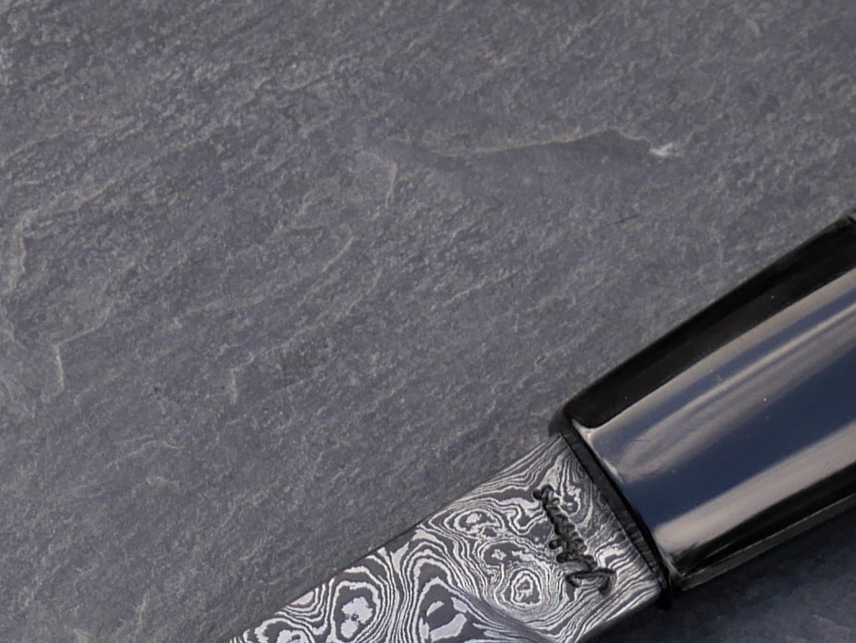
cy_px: 626
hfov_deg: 4.0
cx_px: 206
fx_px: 12396
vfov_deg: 3.0
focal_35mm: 501
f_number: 4.5
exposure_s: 1/125
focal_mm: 57
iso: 200
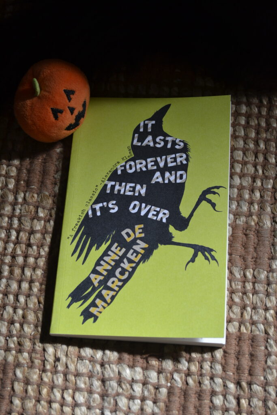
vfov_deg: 35.0
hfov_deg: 23.8
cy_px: 208
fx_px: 658
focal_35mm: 57
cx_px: 138
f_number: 5
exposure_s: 1/80
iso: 400
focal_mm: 38
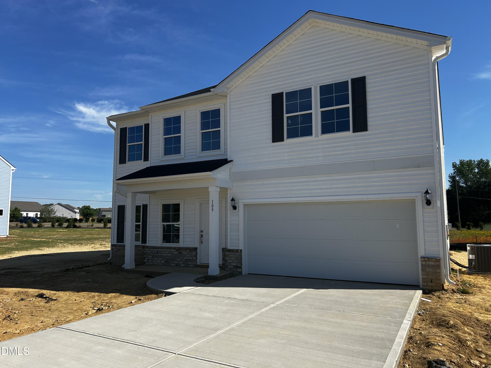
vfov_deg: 53.1
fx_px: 369
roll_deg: +1.4
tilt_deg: +7.2
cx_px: 246
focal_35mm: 26
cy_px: 184
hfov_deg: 67.3
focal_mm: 5.7
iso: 50
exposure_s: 1/5319
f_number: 1.5
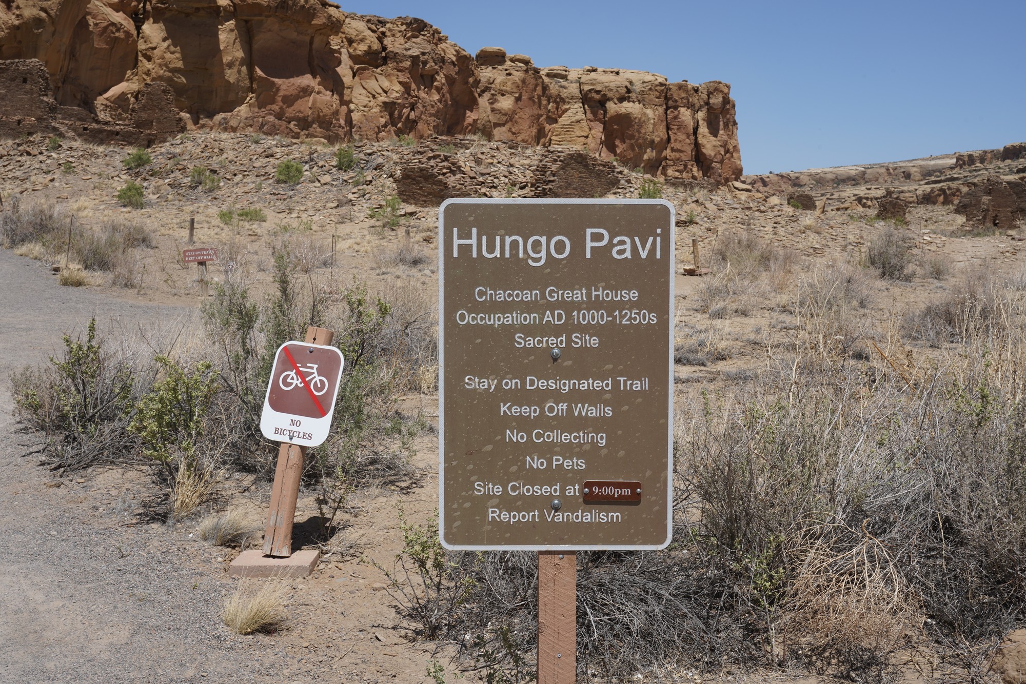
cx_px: 513
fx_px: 1425
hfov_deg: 39.6
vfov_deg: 27.0
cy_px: 342
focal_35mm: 50
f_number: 18
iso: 100
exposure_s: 1/100
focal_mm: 50
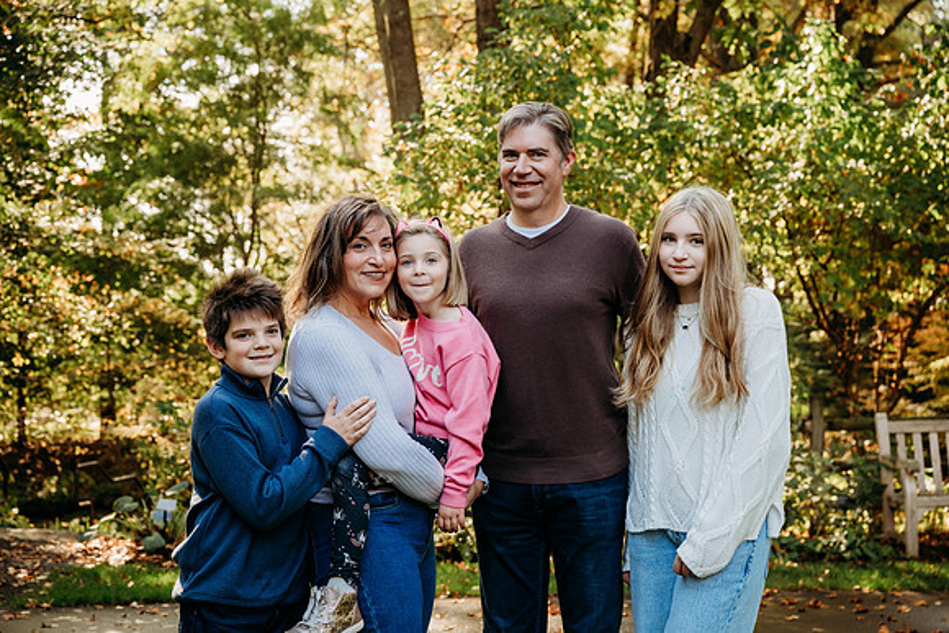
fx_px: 1529
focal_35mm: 58
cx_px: 474
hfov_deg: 34.5
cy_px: 316
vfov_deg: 23.4
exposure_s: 1/250
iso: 400
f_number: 5
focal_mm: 58
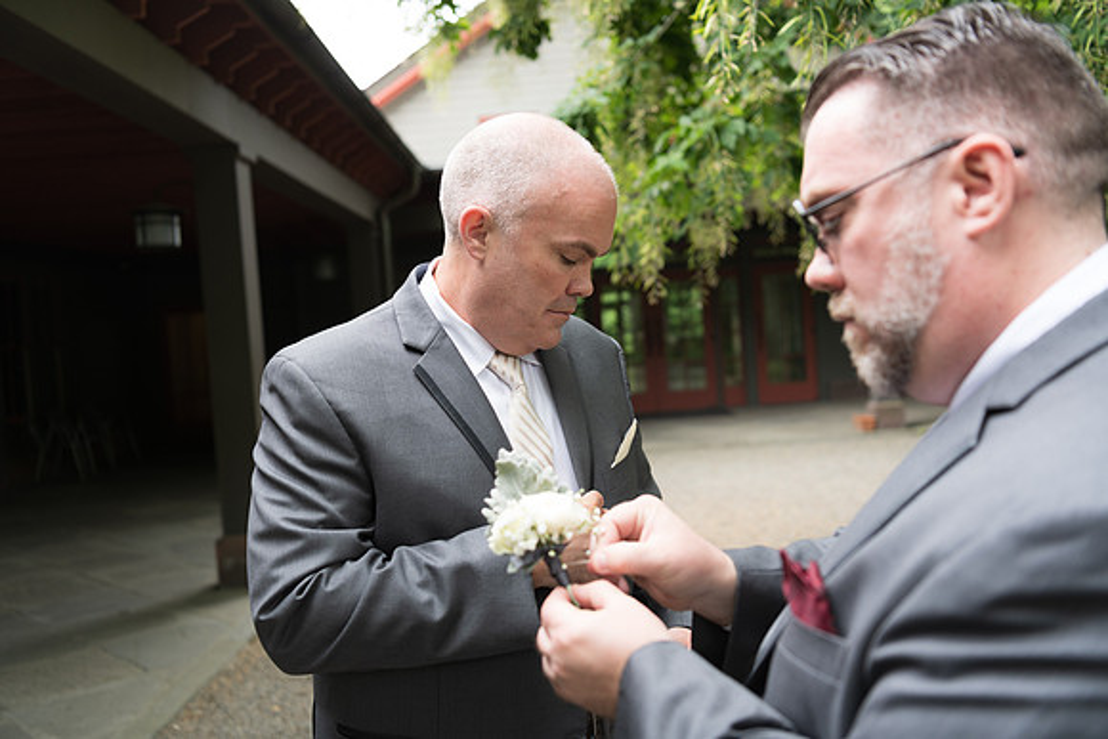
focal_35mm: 34
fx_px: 1047
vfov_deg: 38.9
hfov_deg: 55.8
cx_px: 554
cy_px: 370
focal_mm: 34
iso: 180
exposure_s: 1/125
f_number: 2.8
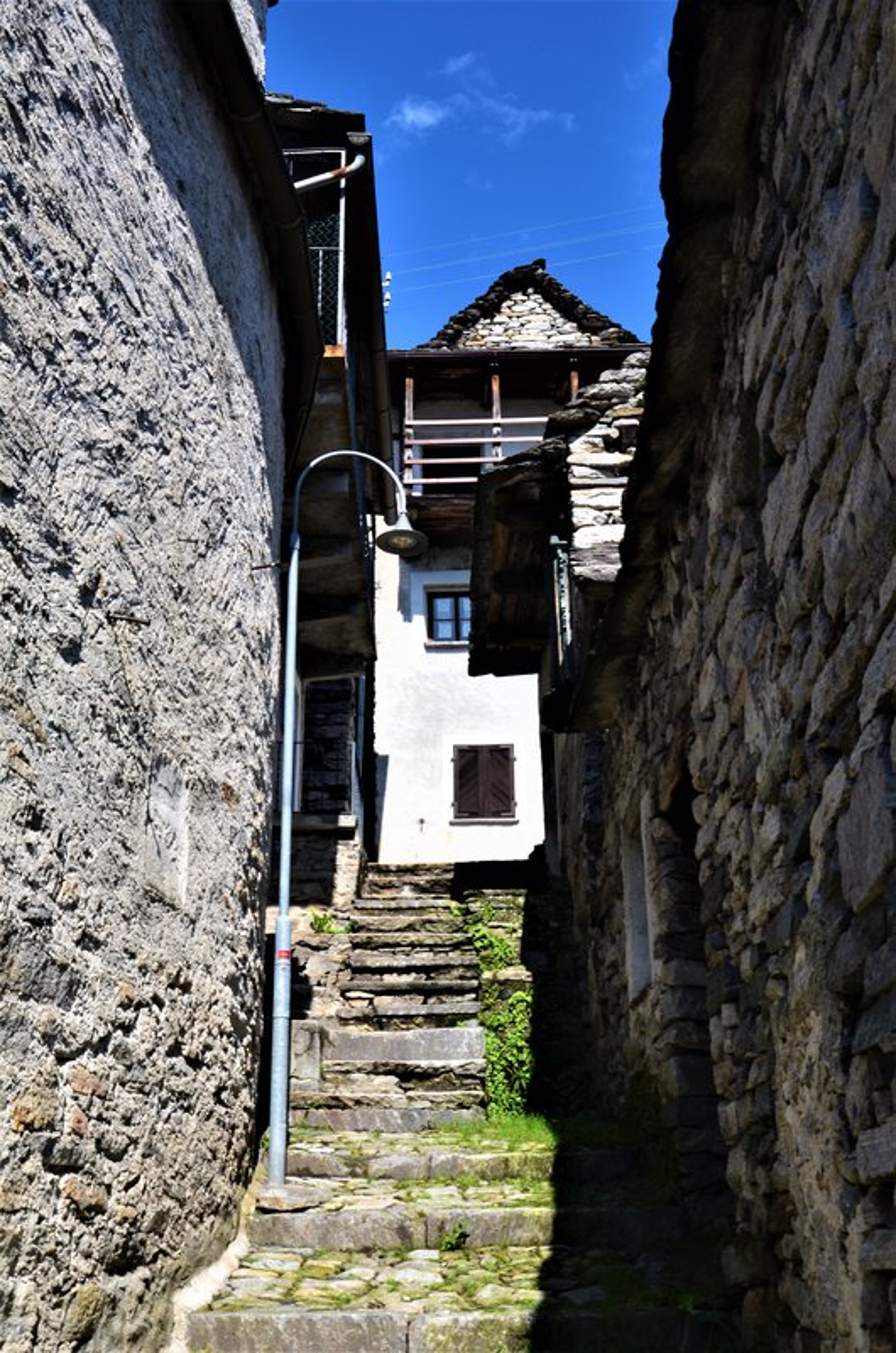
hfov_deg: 35.3
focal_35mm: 38
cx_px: 448
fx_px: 1406
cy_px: 676
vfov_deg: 51.4
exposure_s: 1/160
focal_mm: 25
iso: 320
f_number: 9
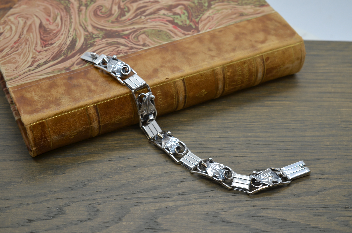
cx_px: 176
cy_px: 116
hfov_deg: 33.5
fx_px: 585
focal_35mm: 60
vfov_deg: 22.5
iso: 250
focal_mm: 40
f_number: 8
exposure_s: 1/60
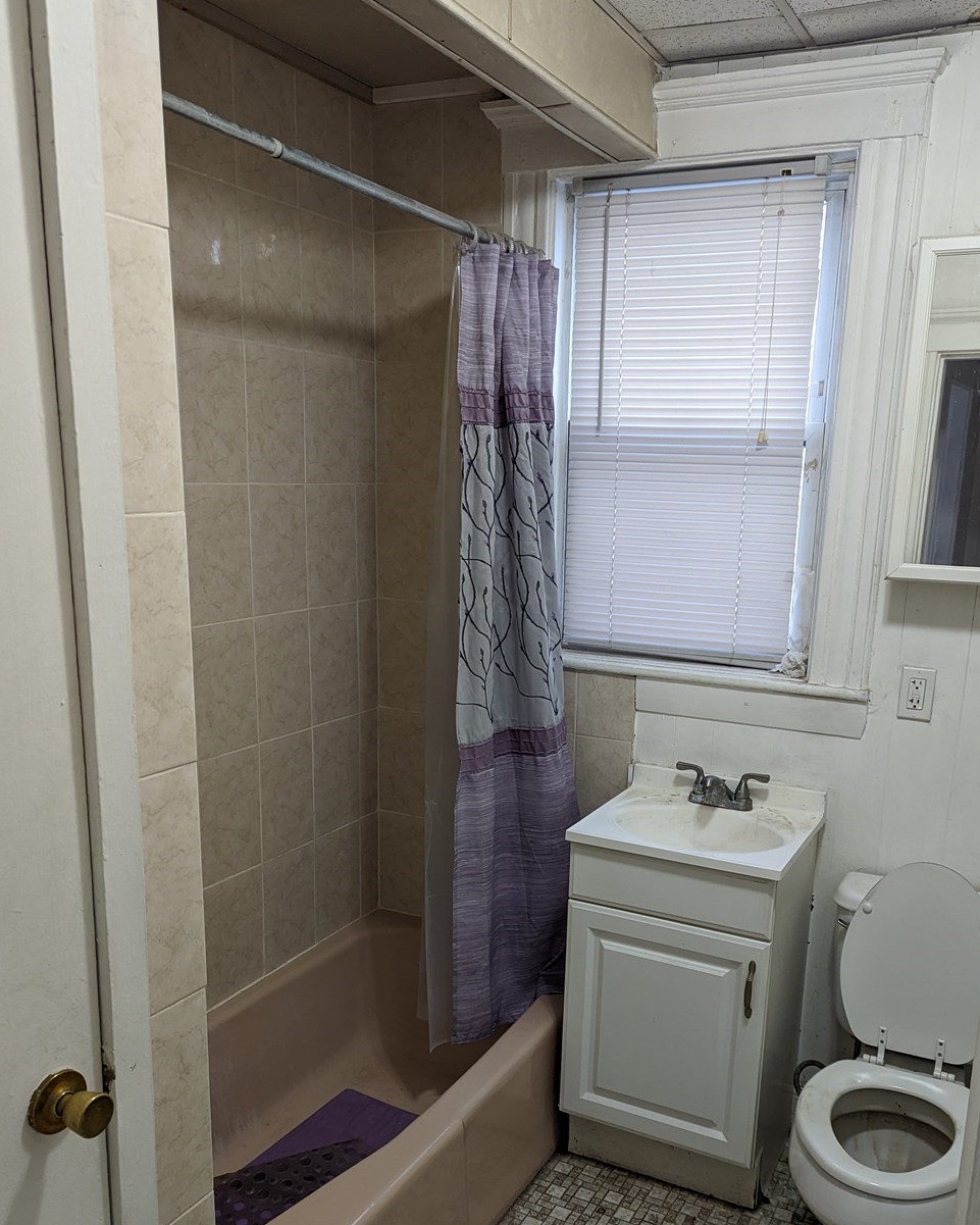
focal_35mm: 30
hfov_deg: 48.5
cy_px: 742
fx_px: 1088
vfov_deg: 58.2
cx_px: 534
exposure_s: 1/60
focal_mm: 6.81
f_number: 1.85
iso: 239
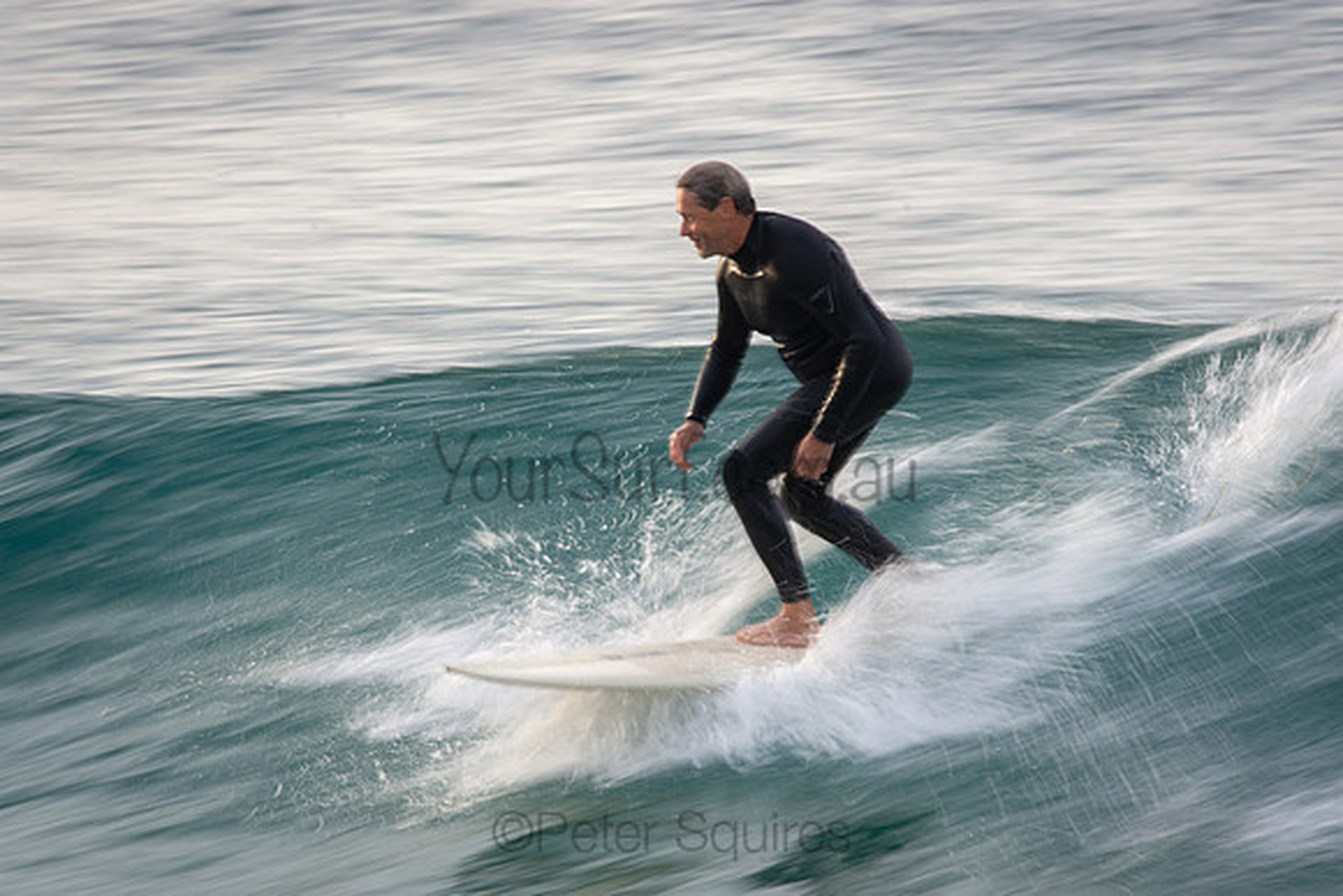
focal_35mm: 750
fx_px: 27984
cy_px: 448
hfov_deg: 2.7
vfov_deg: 1.8
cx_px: 672
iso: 100
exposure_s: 1/25
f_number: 18
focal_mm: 500
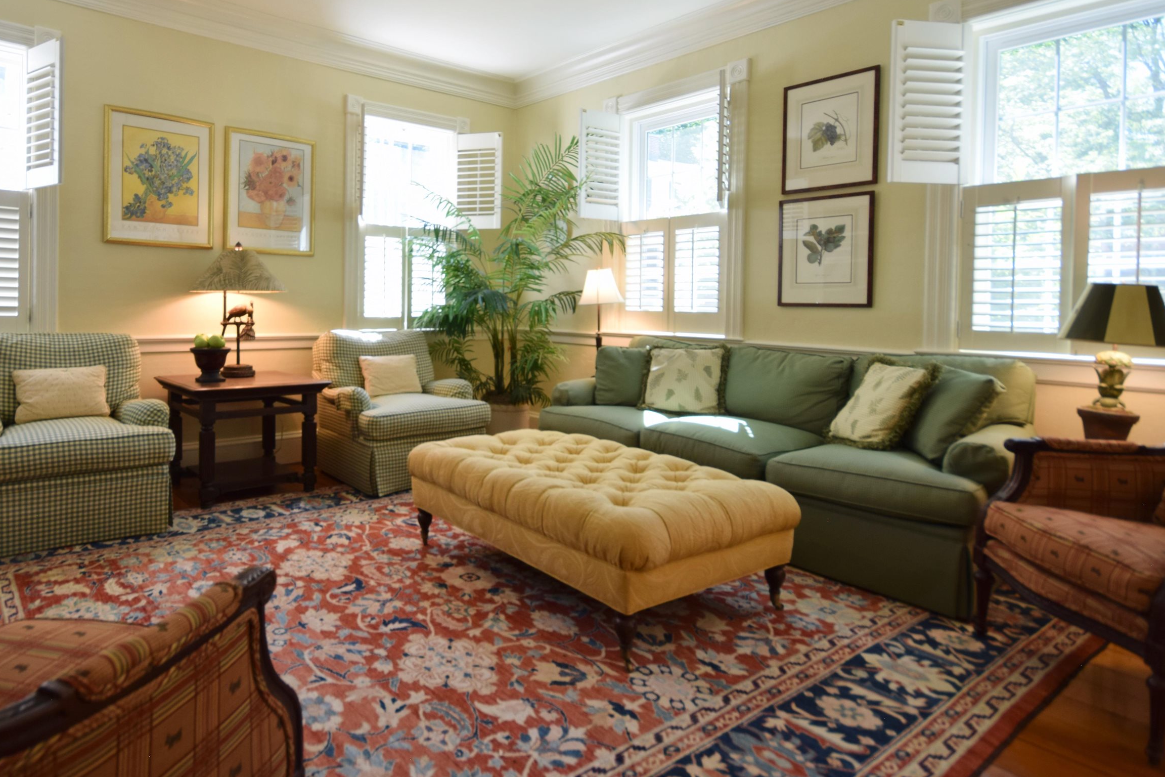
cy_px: 320
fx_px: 647
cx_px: 438
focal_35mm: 20
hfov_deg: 82.4
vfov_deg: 61.5
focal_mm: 10
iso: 200
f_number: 6.3
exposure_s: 1/25
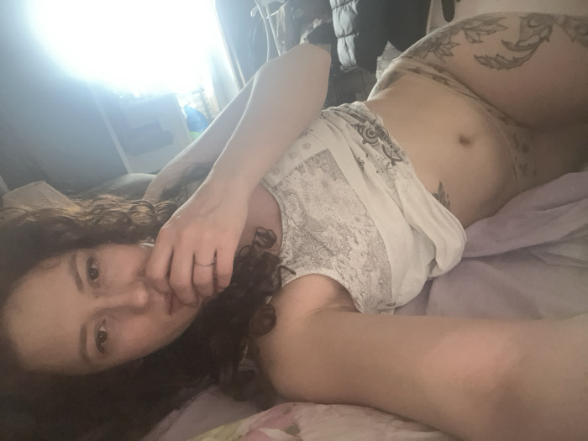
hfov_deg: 73.9
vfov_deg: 58.9
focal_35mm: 23
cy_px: 220
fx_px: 391
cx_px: 294
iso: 640
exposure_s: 1/40
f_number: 2.2
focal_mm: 2.71
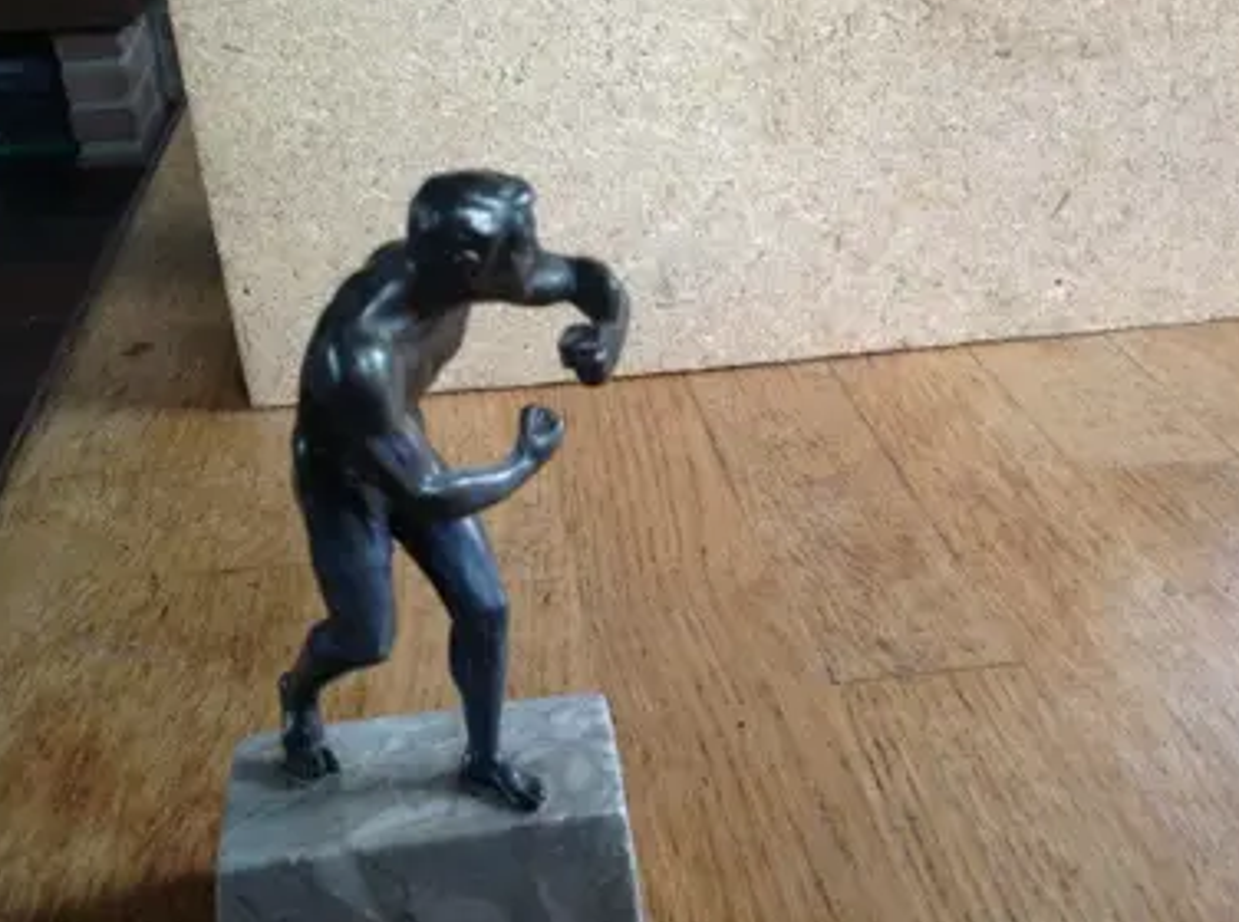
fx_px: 1607
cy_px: 527
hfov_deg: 42.1
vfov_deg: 32.0
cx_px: 713
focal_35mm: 45
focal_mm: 4.28
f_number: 2.4
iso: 50
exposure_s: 1/20
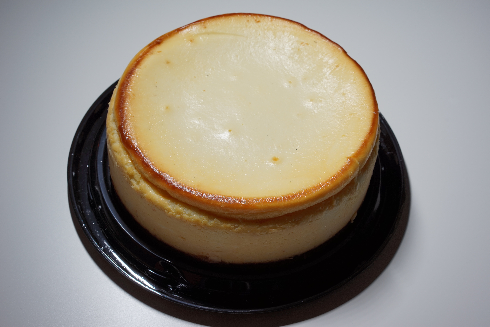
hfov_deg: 36.2
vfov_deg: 24.6
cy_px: 164
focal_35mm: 55
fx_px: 749
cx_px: 245
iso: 100
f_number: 11
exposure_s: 1/2
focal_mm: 55
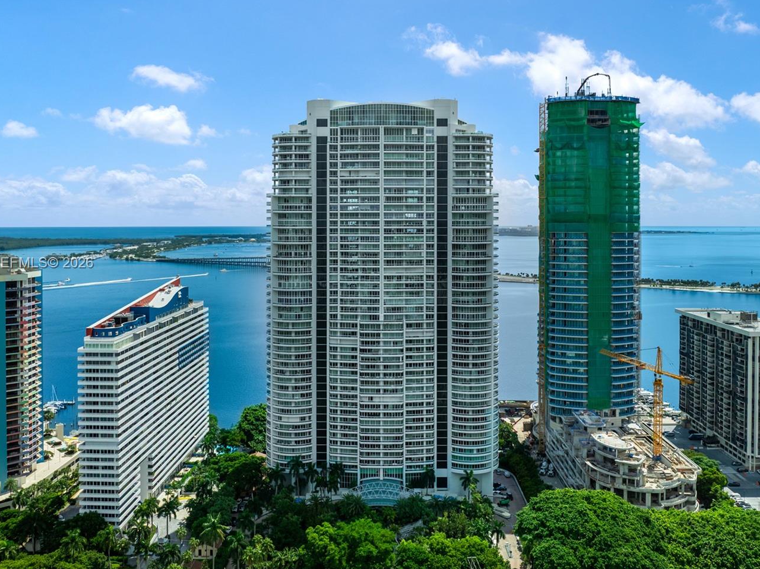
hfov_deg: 60.0
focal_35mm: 30
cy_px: 264
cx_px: 384
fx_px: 658
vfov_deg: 46.7
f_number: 2.8
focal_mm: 12.29
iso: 150
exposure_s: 1/800
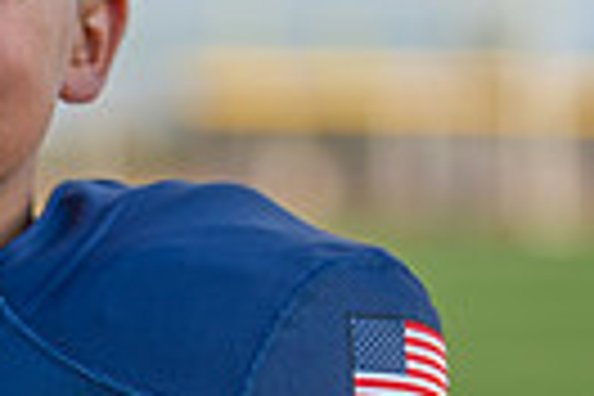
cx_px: -22
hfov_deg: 8.2
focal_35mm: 249
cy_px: 472
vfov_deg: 5.5
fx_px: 4108
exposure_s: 1/5000
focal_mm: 50
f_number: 1.2
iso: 100
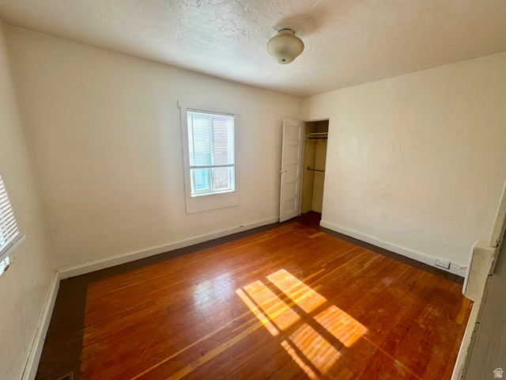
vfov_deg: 85.7
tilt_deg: -11.8
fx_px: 205
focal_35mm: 14
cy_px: 190
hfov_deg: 102.1
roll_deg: -1.0
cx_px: 253
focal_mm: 2.22
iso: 50
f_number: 2.2
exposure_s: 1/99
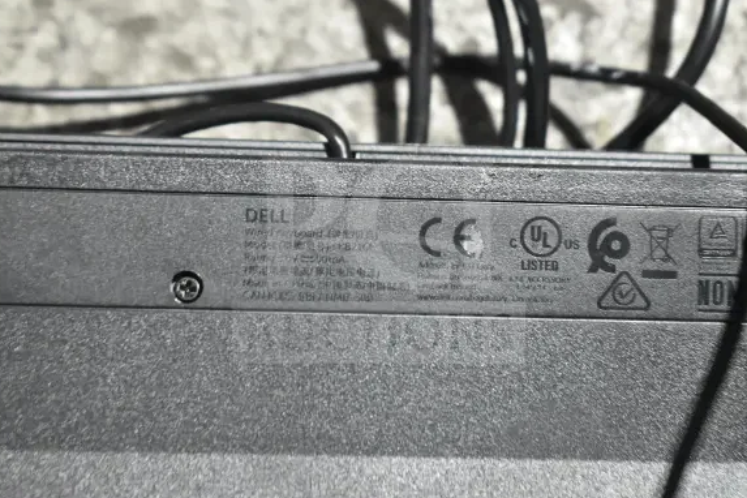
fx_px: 1722
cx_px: 378
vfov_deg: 16.5
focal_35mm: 83
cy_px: 260
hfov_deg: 24.5
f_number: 6.3
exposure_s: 1/160
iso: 6400
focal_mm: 52
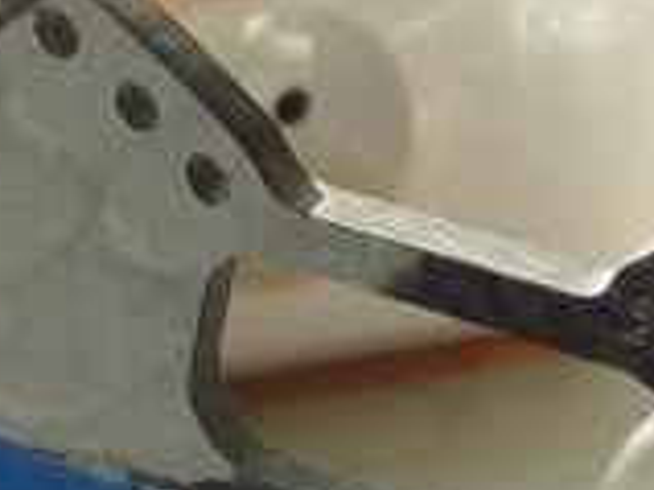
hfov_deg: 8.5
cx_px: 132
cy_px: 712
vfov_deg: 6.3
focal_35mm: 233
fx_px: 4399
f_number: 3.5
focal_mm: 5.3
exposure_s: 1/125
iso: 80
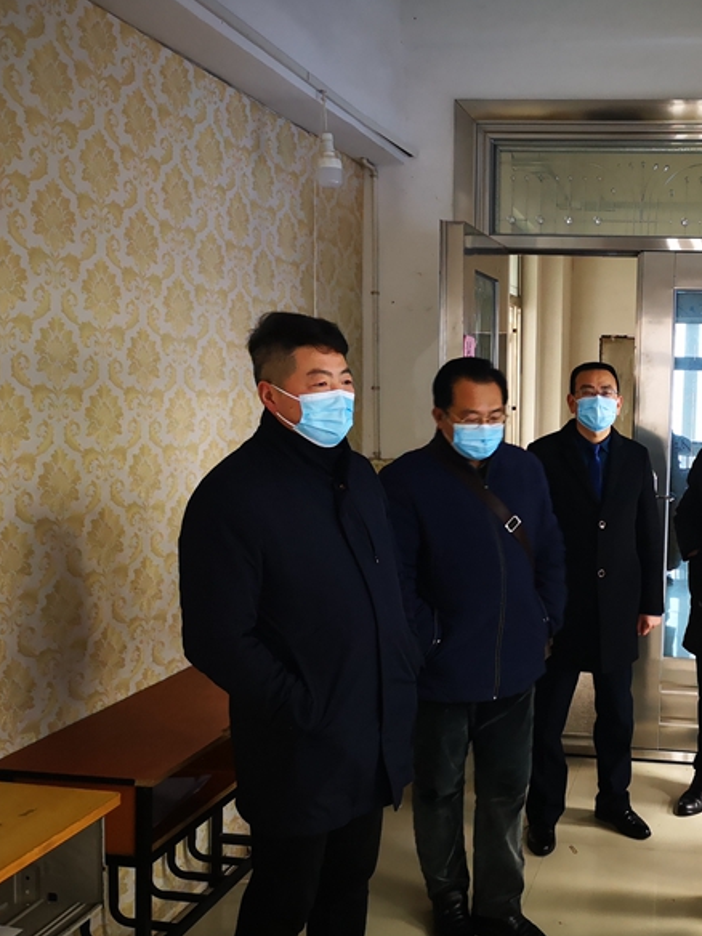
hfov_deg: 36.6
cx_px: 614
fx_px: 1000
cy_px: 473
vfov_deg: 50.1
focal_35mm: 37
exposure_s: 1/20
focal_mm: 3.95
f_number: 1.8
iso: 500
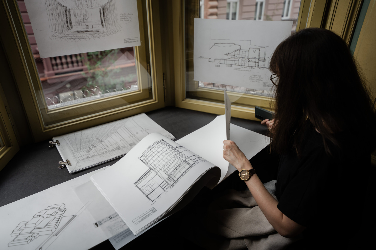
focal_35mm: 26
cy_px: 125
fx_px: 272
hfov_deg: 69.4
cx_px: 188
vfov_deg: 49.6
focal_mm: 26
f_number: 2.8
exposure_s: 1/200
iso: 100
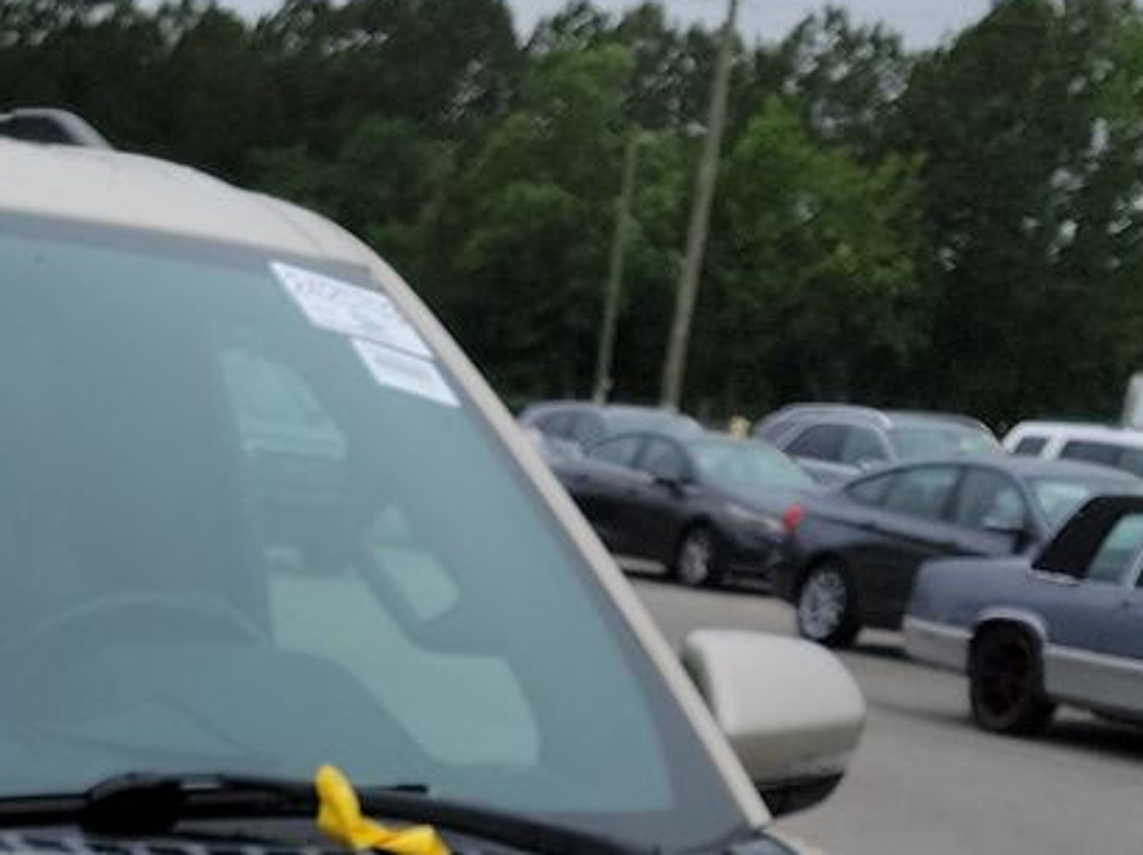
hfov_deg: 20.1
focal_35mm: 94
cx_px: -73
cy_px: 1637
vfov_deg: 13.7
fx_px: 3101
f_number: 1.8
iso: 50
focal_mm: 6.7
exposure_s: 1/419
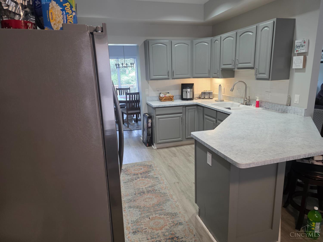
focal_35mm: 23
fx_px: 215
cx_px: 162
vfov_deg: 58.9
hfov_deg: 73.9
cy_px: 121
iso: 320
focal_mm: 6.3
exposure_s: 1/120
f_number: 1.7
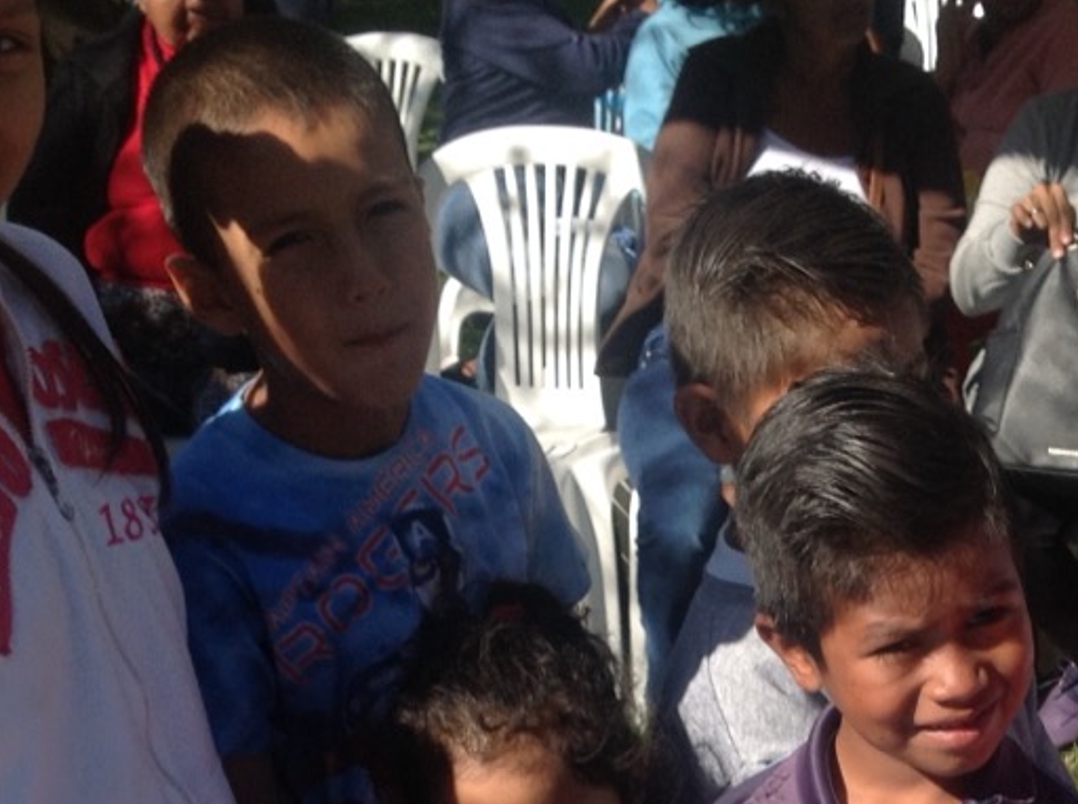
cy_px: 920
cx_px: 914
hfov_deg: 23.4
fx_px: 2549
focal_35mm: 82
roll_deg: +0.7
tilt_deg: -29.2
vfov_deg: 17.2
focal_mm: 4.28
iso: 50
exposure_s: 1/1439
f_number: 2.4
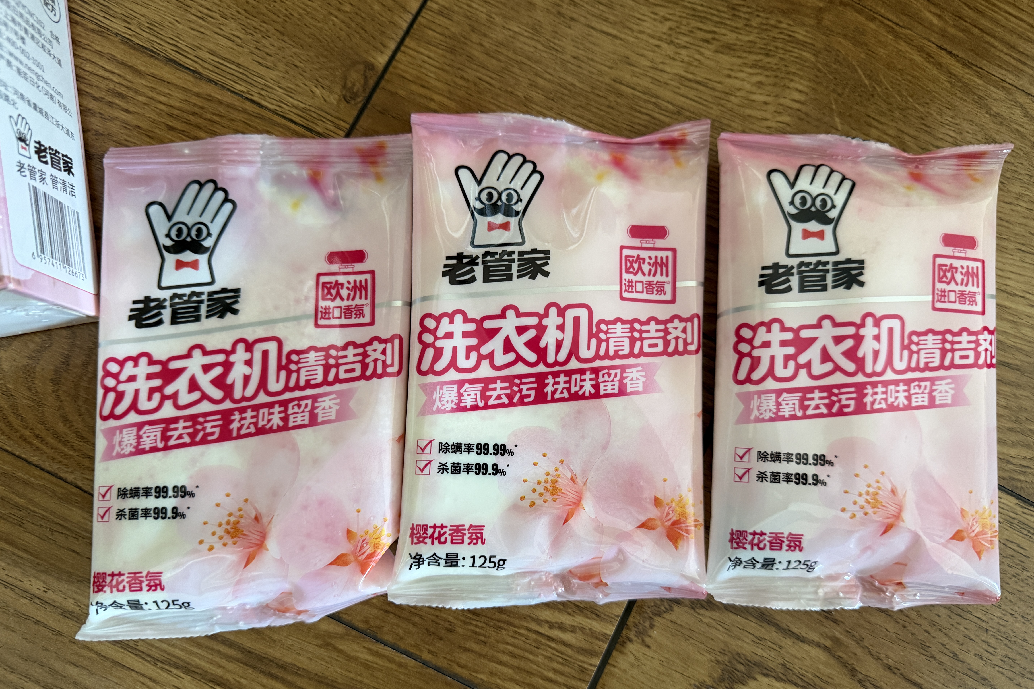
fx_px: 718
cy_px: 373
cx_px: 517
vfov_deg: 51.2
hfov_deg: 71.5
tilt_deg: -82.7
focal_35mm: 25
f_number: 1.78
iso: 400
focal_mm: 6.76
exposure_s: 1/60
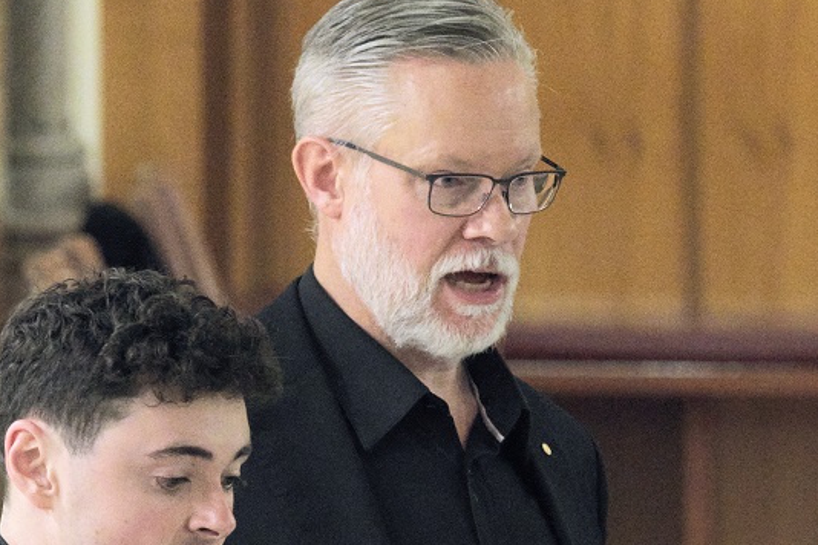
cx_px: 718
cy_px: 521
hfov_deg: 3.2
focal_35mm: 640
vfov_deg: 2.1
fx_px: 14541
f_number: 6.4
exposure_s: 1/100
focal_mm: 189.7
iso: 12800
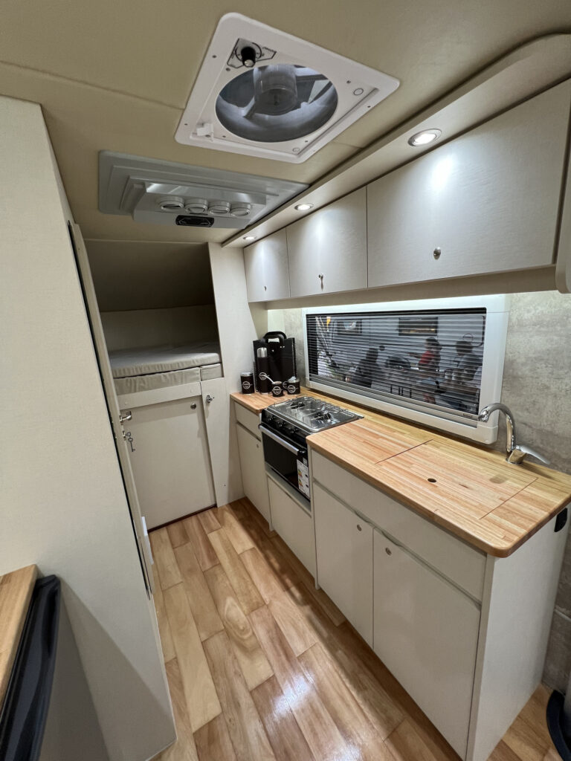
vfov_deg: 106.2
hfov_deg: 89.9
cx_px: 286
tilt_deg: -14.0
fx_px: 286
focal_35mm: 13
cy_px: 380
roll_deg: +4.2
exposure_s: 1/99
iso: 125
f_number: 1.8
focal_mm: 1.57
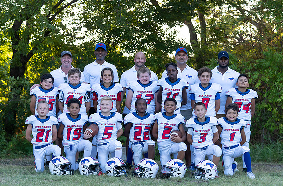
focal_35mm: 114
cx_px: 140
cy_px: 108
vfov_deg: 11.9
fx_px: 893
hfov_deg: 18.0
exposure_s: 1/320
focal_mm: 88
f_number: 3.5
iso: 250
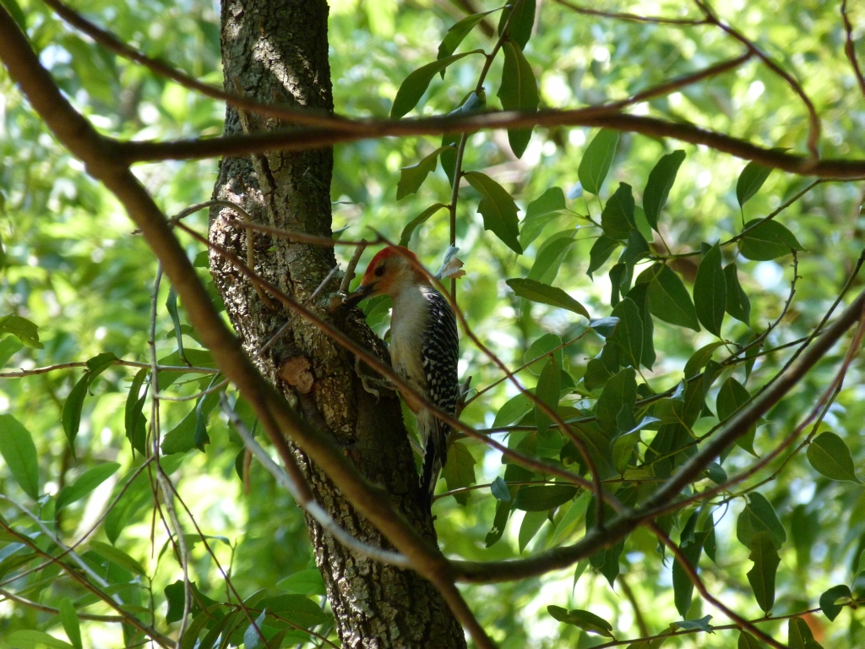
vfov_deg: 2.5
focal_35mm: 600
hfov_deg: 3.3
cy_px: 324
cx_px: 432
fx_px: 14993
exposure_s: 1/125
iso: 250
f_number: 5.2
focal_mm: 108
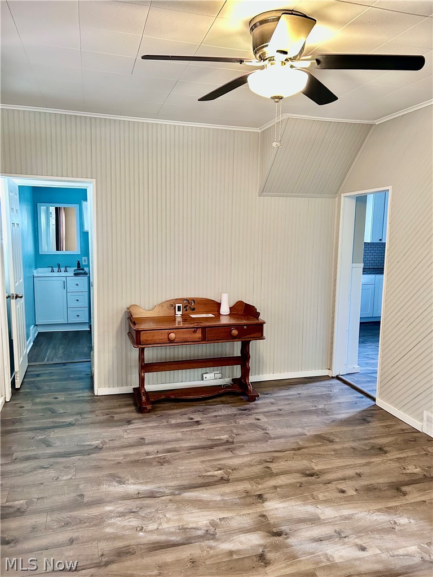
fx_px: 434
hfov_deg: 53.1
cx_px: 216
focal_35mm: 26
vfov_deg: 67.3
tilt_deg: -7.7
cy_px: 288
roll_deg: -1.0
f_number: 1.5
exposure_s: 1/60
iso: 320
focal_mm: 5.7
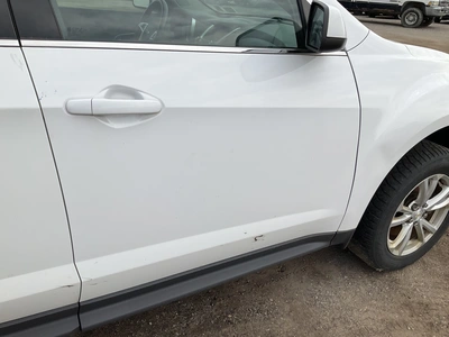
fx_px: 376
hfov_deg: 61.7
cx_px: 224
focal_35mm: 29
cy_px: 168
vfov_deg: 48.2
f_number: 1.8
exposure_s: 1/2427
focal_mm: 3
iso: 25
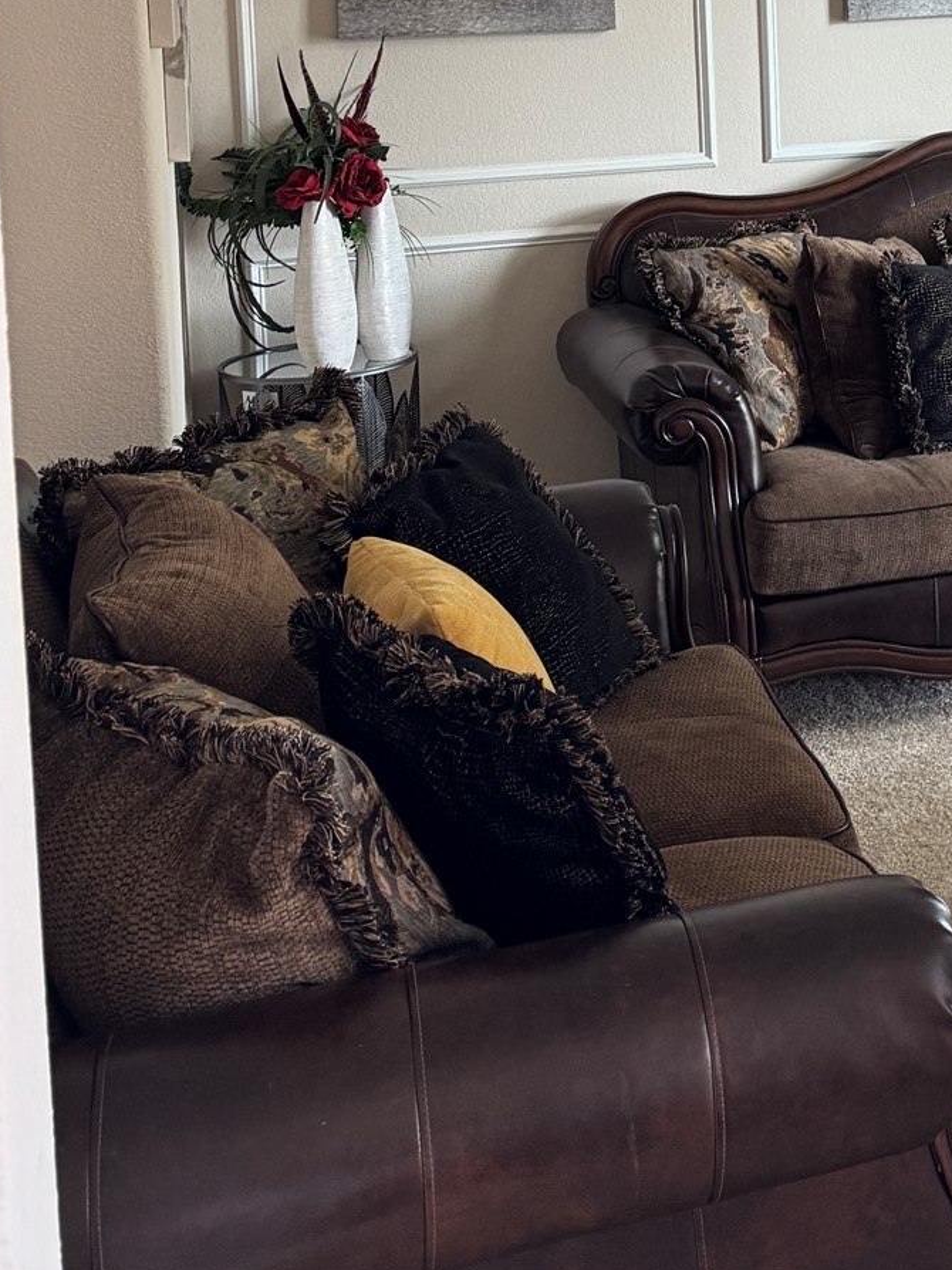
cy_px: 37
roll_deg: +1.5
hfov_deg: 24.5
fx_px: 2018
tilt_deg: -3.4
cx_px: 1080
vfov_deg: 32.5
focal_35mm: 55
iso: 250
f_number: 1.78
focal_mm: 6.76
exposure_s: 1/60
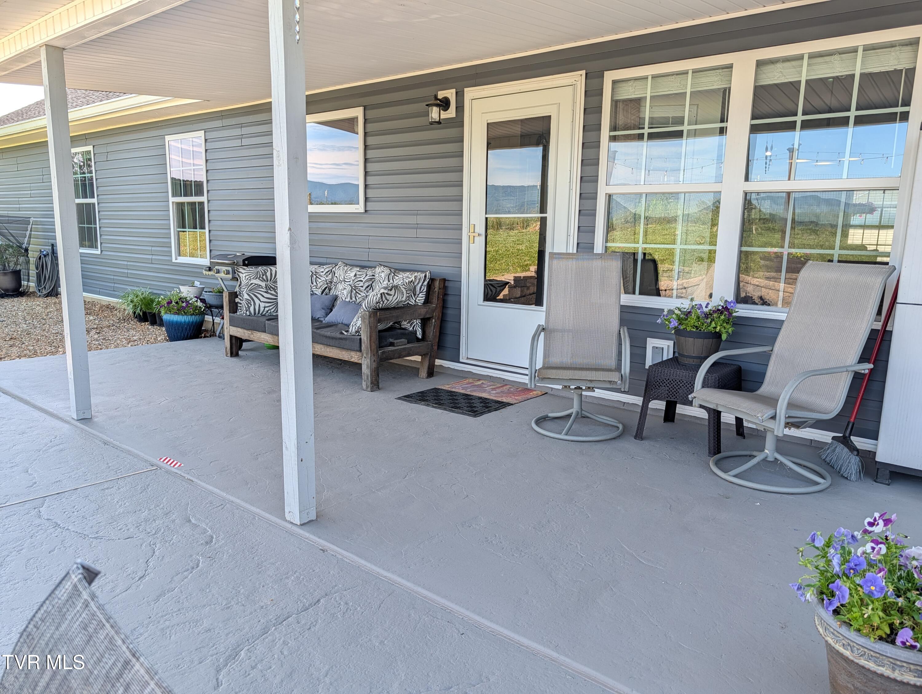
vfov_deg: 56.9
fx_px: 640
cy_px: 347
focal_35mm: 24
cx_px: 461
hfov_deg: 71.5
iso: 20
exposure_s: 1/207
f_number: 1.68
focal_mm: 6.9
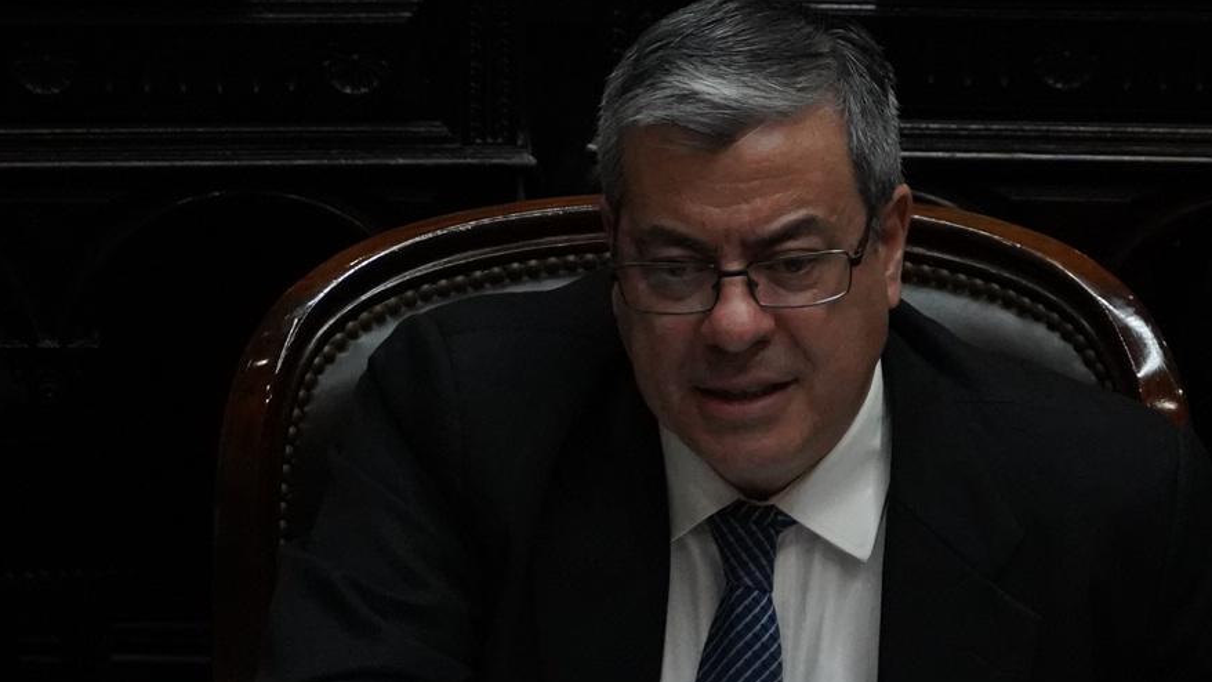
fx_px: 27897
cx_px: 780
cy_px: 431
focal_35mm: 868
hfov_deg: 2.5
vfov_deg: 1.4
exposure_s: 1/640
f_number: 5.6
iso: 6400
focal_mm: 300
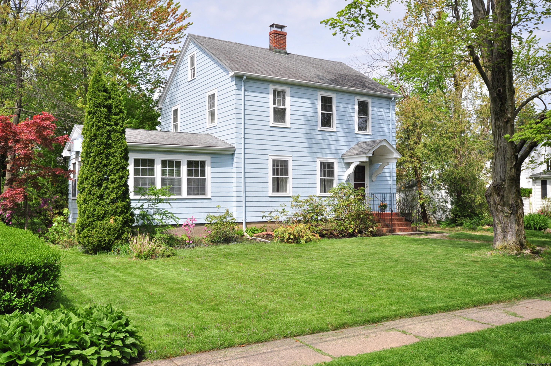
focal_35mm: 30
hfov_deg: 62.0
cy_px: 183
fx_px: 459
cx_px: 276
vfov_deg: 43.5
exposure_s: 1/800
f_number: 8
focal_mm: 20
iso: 400
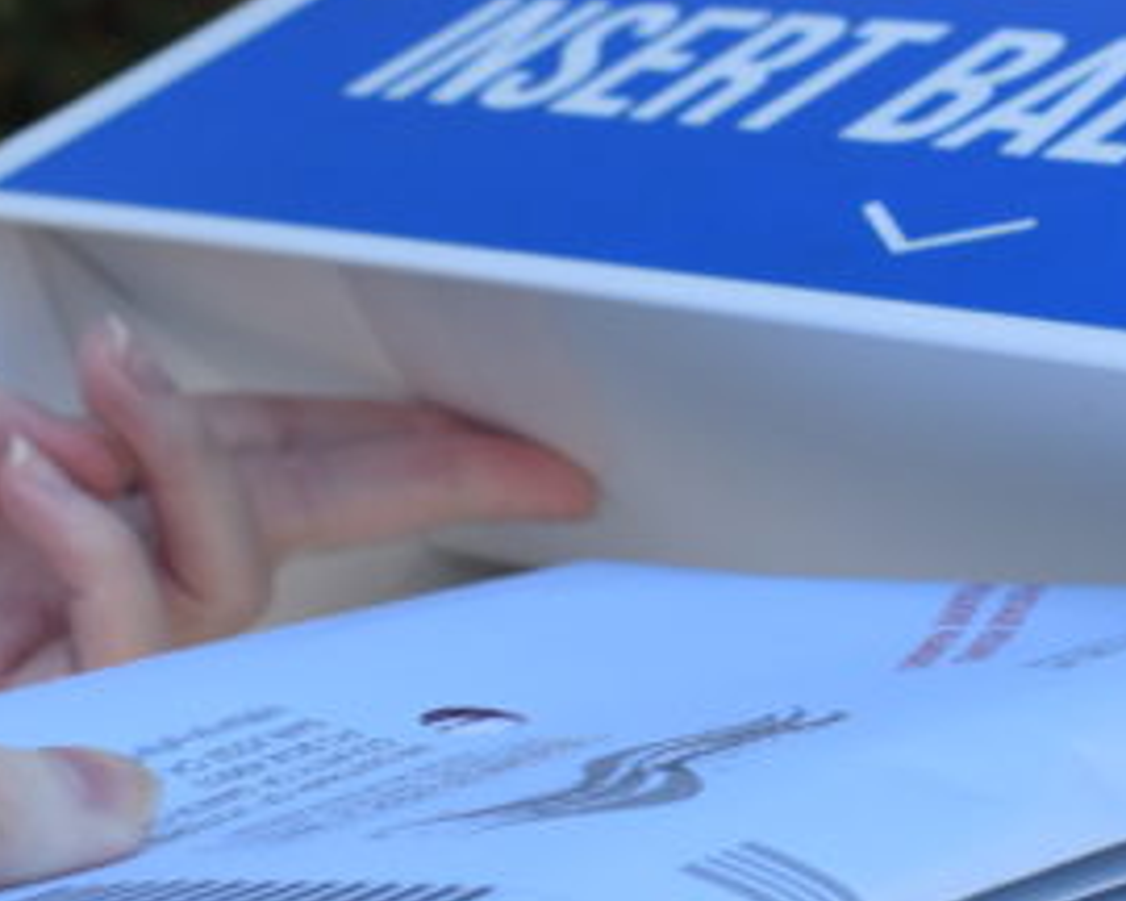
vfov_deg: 9.6
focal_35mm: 160
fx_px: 5332
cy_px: 790
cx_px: 1105
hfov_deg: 11.9
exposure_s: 1/250
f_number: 5.6
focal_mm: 30
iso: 220
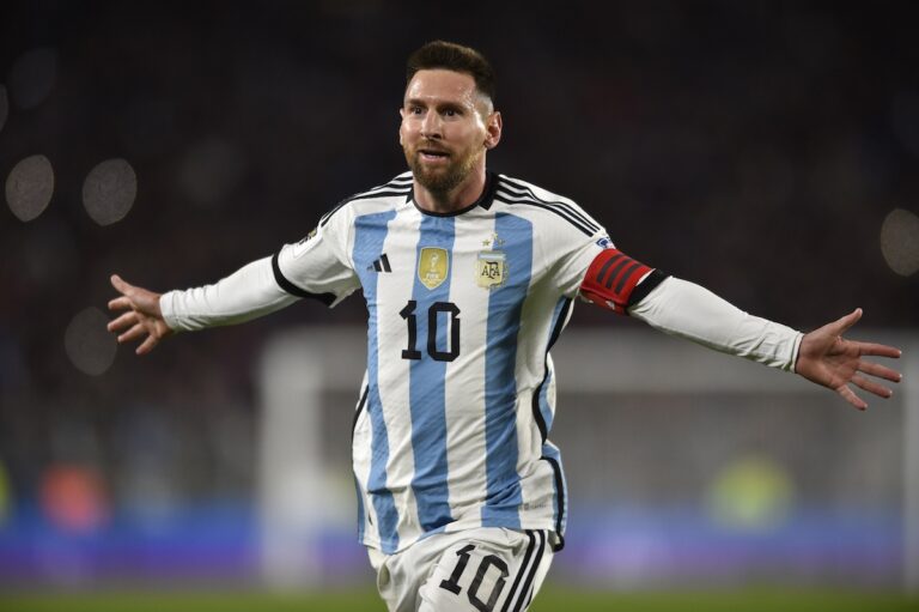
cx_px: 460
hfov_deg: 5.2
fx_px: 10204
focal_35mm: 400
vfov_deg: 3.4
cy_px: 306
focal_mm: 400
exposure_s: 1/2000
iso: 1600
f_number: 2.8
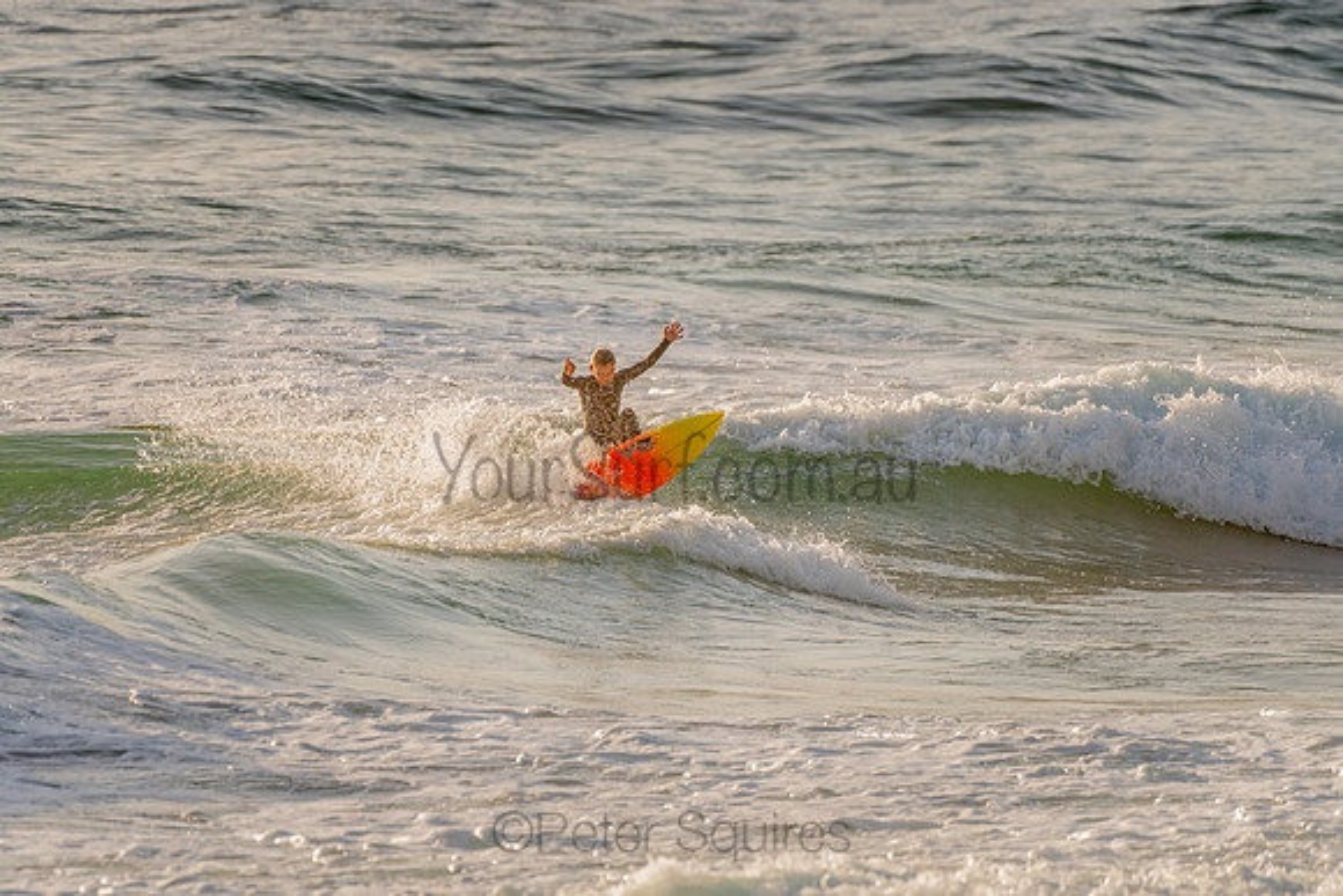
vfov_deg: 2.2
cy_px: 435
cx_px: 655
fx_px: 22869
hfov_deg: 3.4
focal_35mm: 613
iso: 220
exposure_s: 1/2000
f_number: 5.6
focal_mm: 500
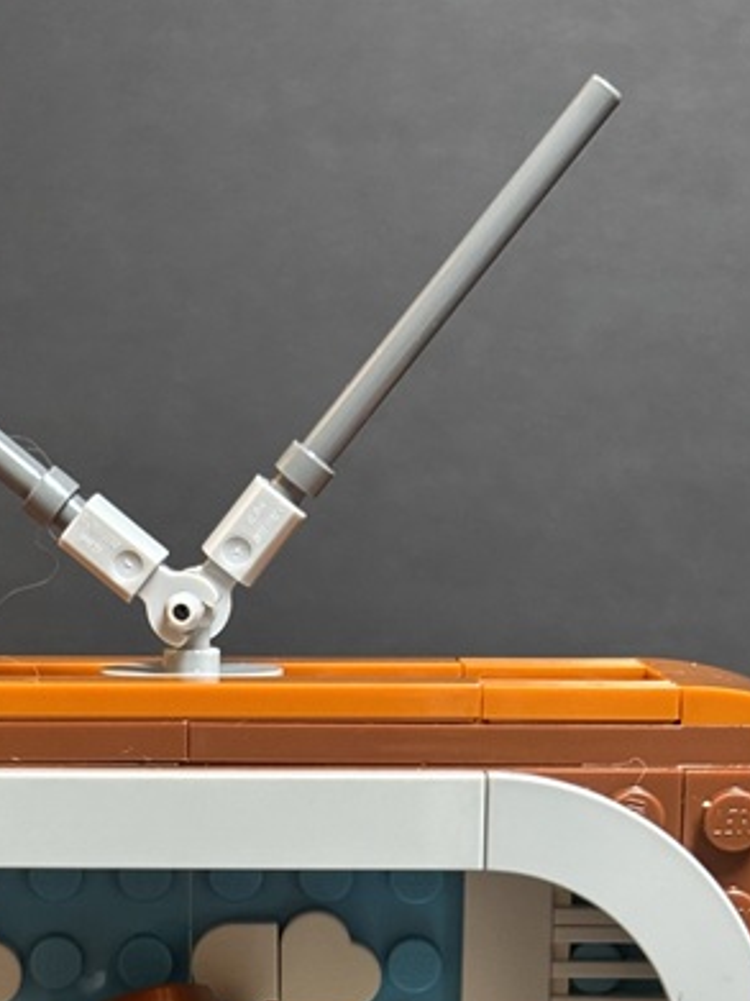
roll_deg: -1.0
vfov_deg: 17.6
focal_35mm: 109
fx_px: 3151
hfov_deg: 13.5
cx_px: 177
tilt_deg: -11.6
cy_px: 1013
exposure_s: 1/40
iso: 125
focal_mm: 5.96
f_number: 1.6
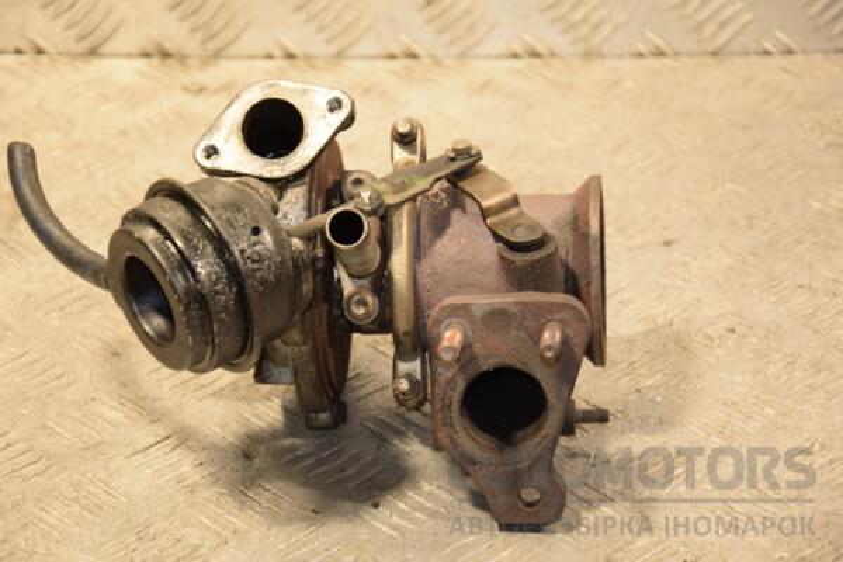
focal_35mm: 120
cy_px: 281
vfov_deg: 11.4
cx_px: 422
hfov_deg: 17.1
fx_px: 2810
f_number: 5.3
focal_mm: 80
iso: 800
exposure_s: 1/60
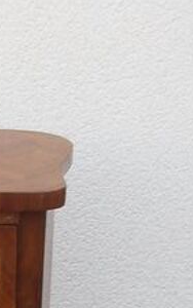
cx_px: -143
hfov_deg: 8.7
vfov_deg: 13.4
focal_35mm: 146
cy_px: 485
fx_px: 1226
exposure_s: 1/105
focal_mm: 5.7
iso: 80
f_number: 2.9
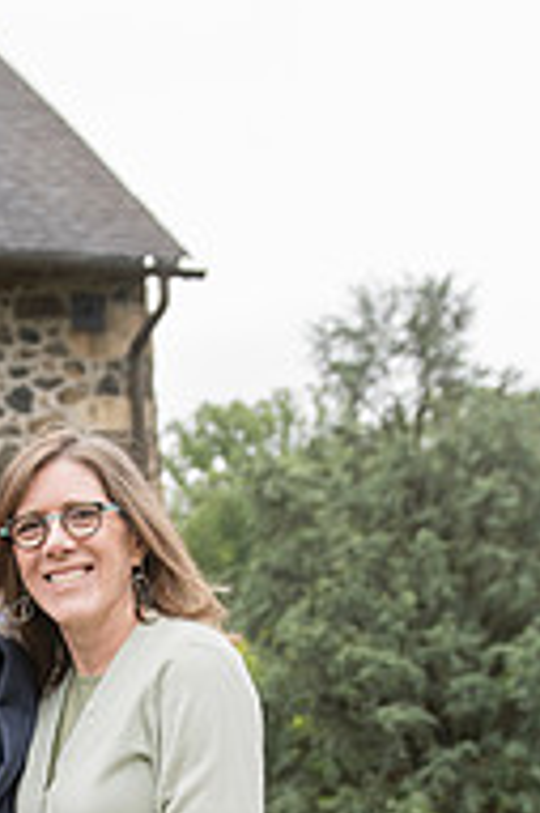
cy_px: 868
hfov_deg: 18.2
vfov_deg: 25.9
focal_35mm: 73
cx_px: 4
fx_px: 1645
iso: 1000
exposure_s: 1/2000
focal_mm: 31
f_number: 3.2
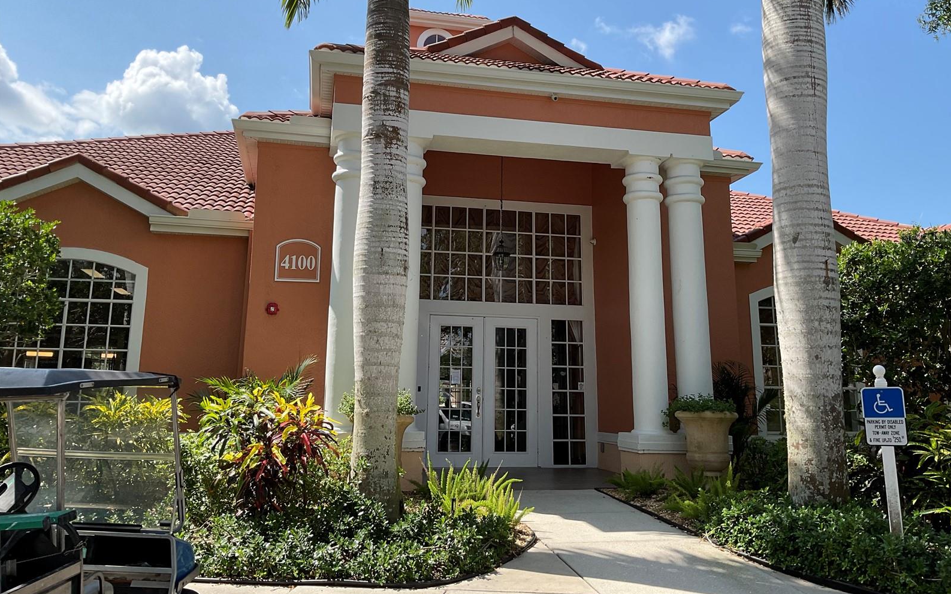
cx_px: 478
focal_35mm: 31
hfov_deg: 61.2
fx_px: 803
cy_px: 237
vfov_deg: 40.4
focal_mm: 3
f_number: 1.8
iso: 16
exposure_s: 1/1195
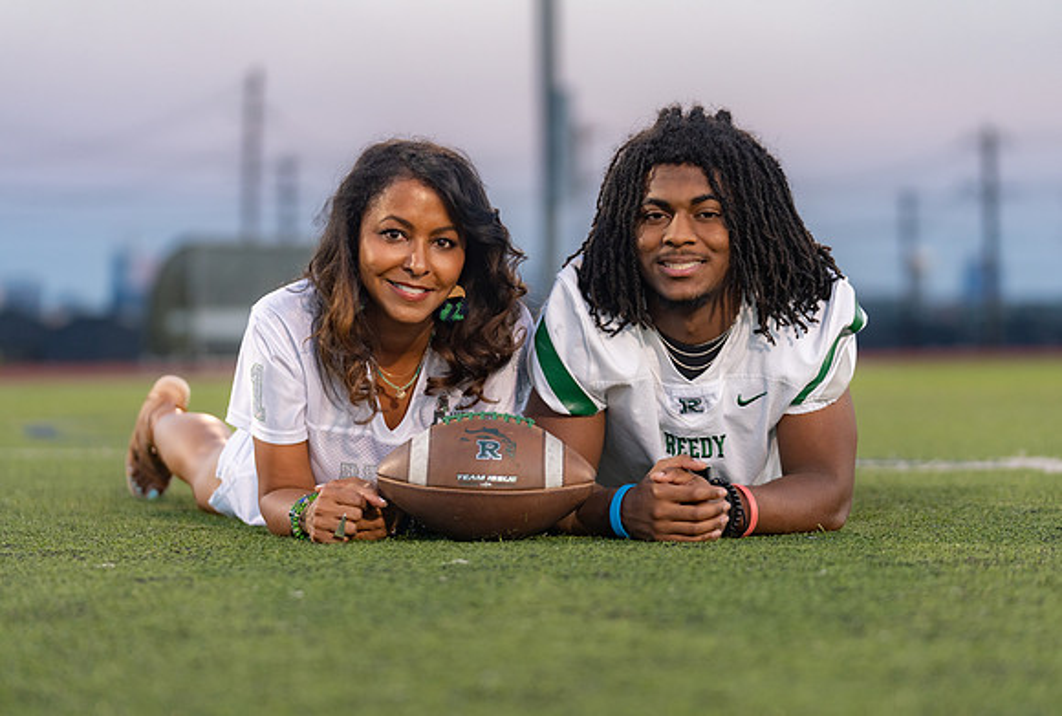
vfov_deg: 11.6
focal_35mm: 119
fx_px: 3518
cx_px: 567
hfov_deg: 17.2
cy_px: 372
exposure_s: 1/400
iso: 1000
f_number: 2.8
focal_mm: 108
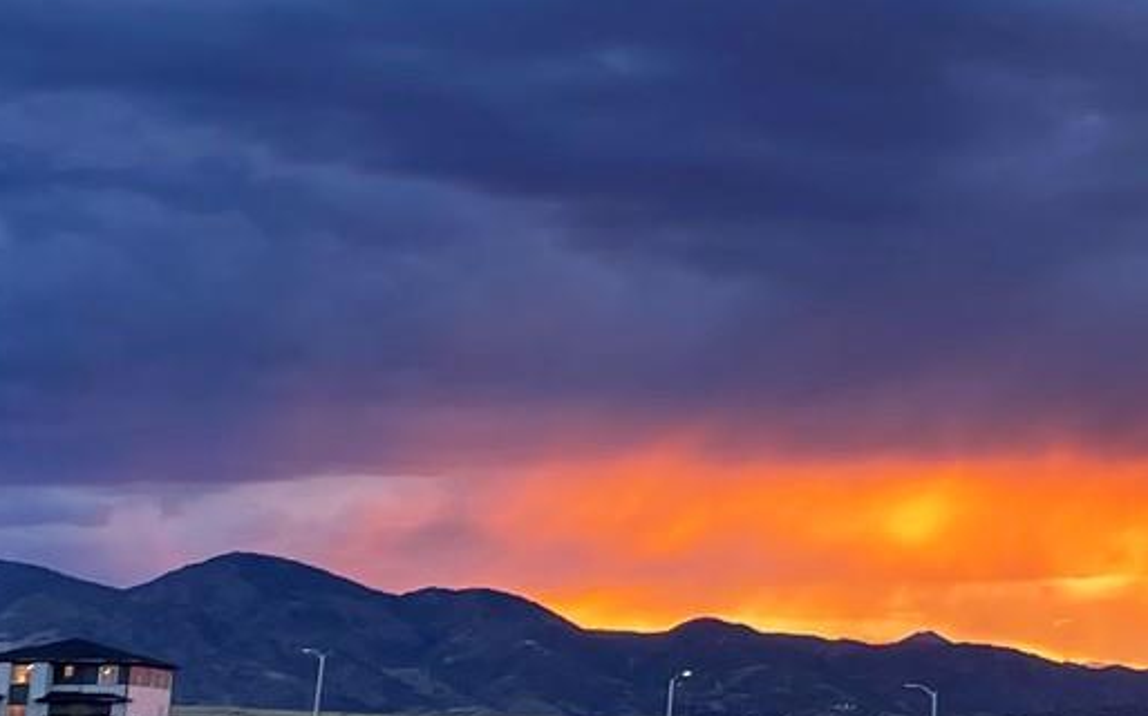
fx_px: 2689
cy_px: 175
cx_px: 1349
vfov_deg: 15.1
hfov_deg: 22.4
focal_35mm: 86
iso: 64
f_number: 1.6
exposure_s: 1/121
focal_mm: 4.2
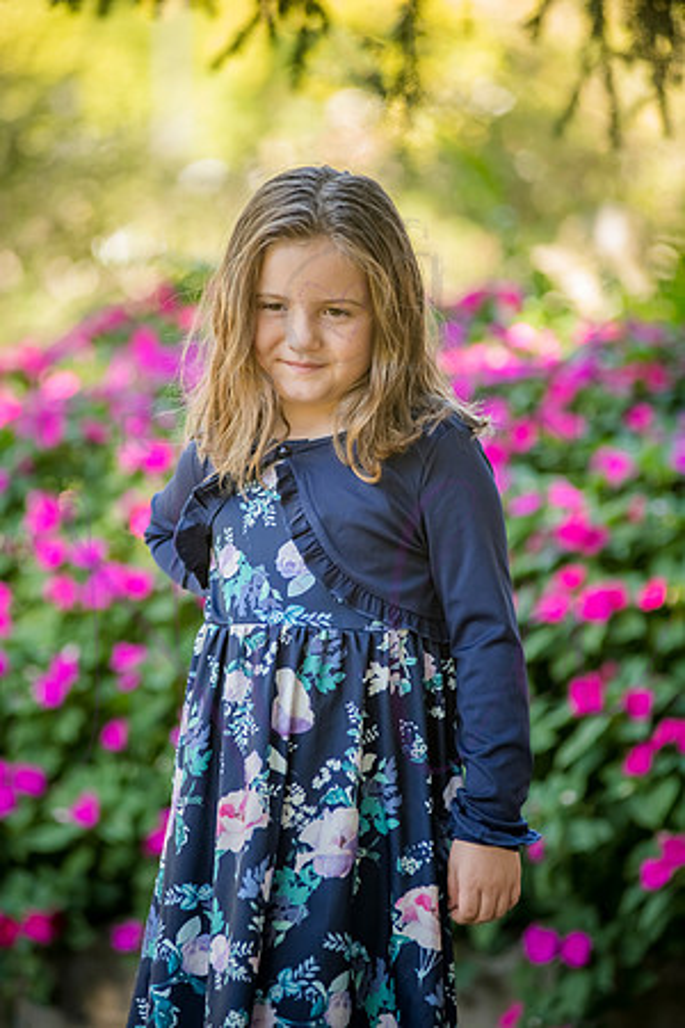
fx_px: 4424
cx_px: 342
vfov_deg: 13.2
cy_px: 514
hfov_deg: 8.9
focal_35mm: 155
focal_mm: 155
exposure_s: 1/500
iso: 800
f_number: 4
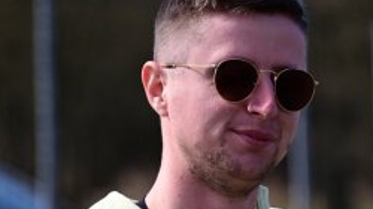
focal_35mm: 480
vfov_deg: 2.5
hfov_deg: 4.5
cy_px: 227
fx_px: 4742
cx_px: 174
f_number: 5.6
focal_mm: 230
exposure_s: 1/2000
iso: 500
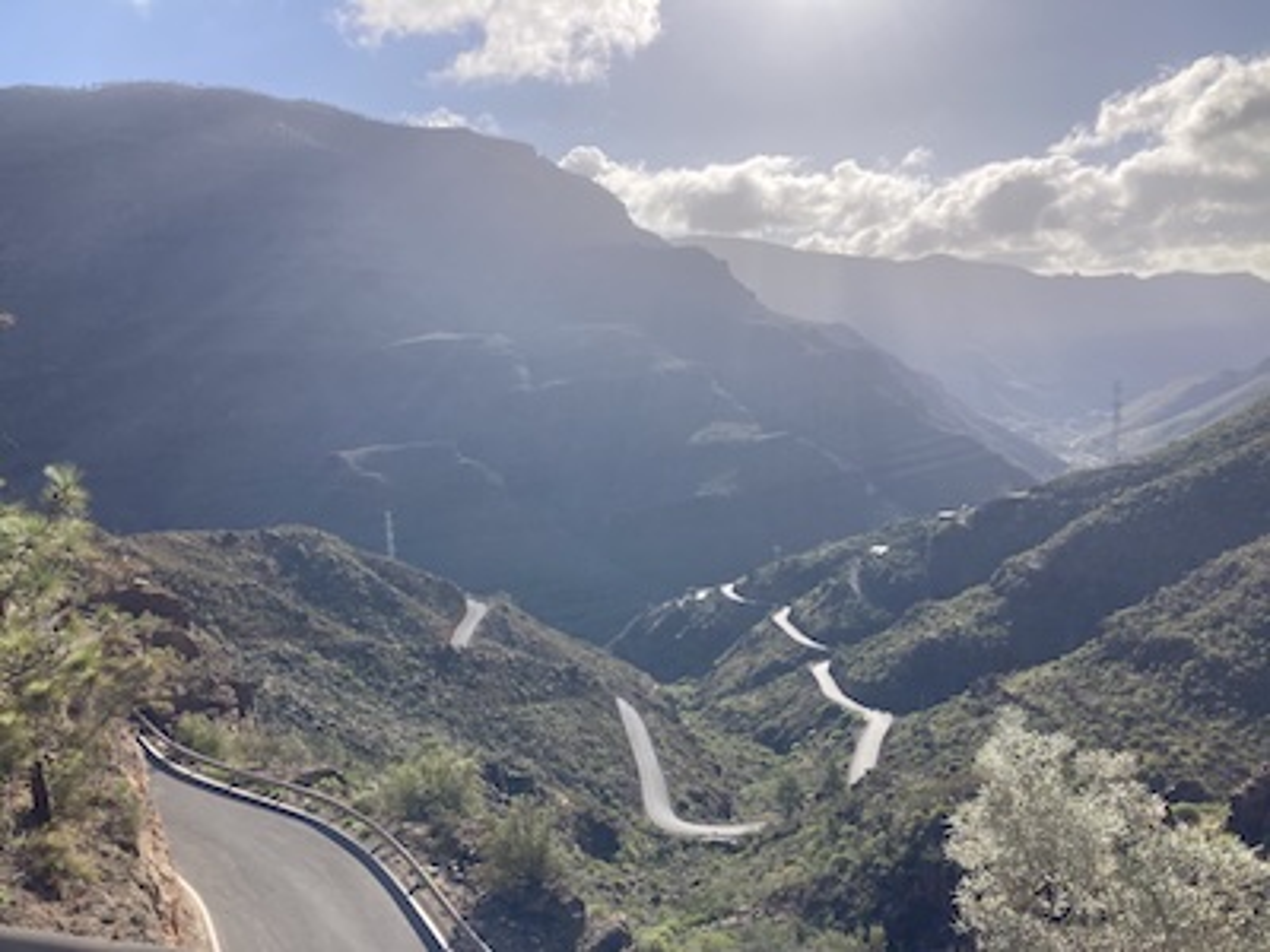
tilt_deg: -3.5
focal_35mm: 28
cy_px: 476
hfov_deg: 63.4
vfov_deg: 49.7
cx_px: 635
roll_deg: +2.1
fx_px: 1027
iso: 20
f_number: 1.8
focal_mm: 3.99
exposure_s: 1/2667
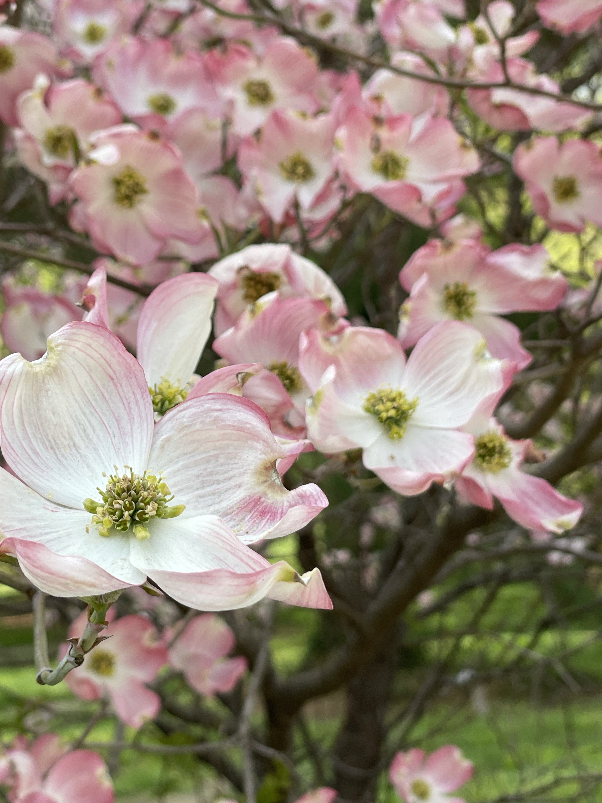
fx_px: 1646
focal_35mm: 71
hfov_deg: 20.7
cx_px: 205
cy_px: 400
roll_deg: +3.9
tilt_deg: +2.6
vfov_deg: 27.4
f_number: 2
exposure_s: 1/167
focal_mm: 6
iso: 25
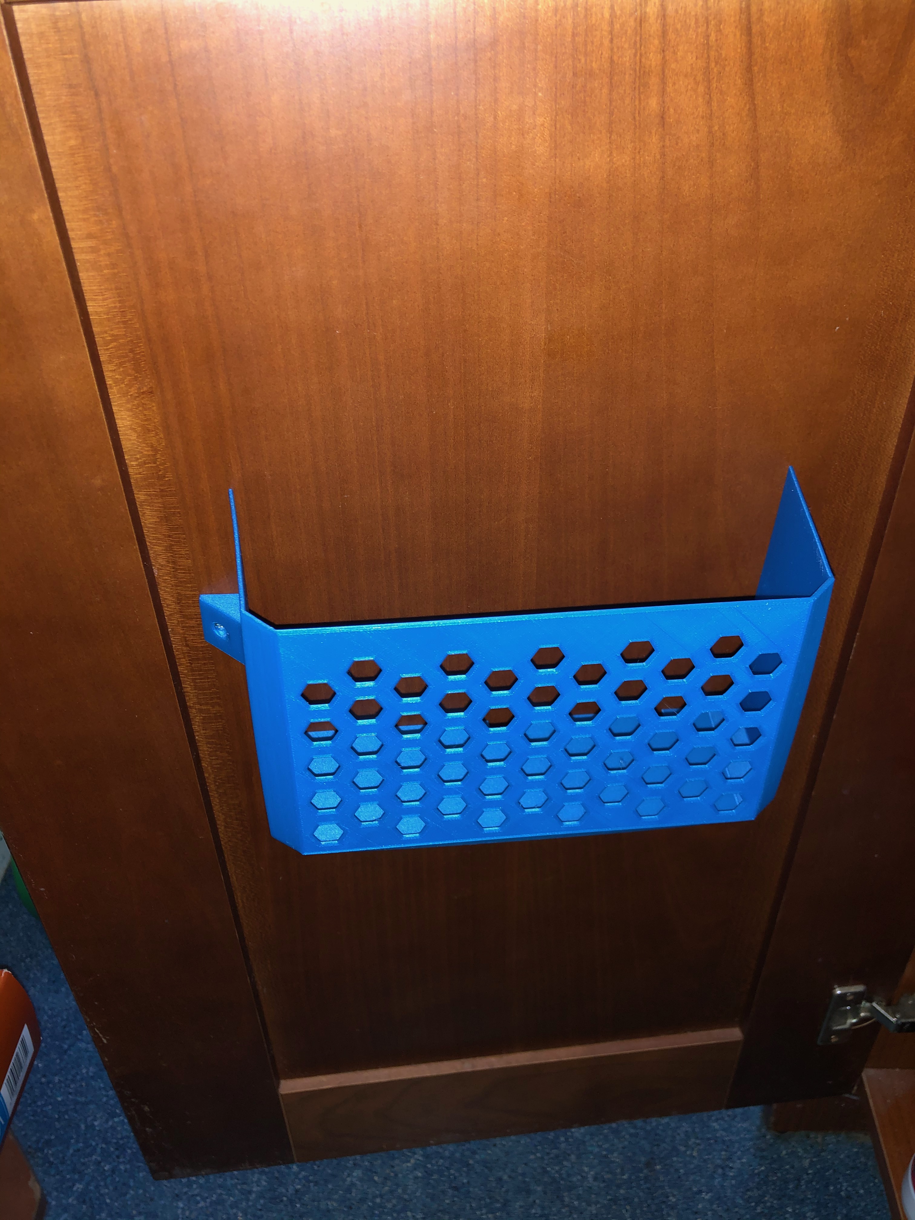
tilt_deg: -37.4
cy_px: 610
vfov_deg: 63.4
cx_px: 458
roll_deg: +2.2
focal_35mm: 28
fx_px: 987
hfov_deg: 49.7
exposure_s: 1/14
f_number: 1.8
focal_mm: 4
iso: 40
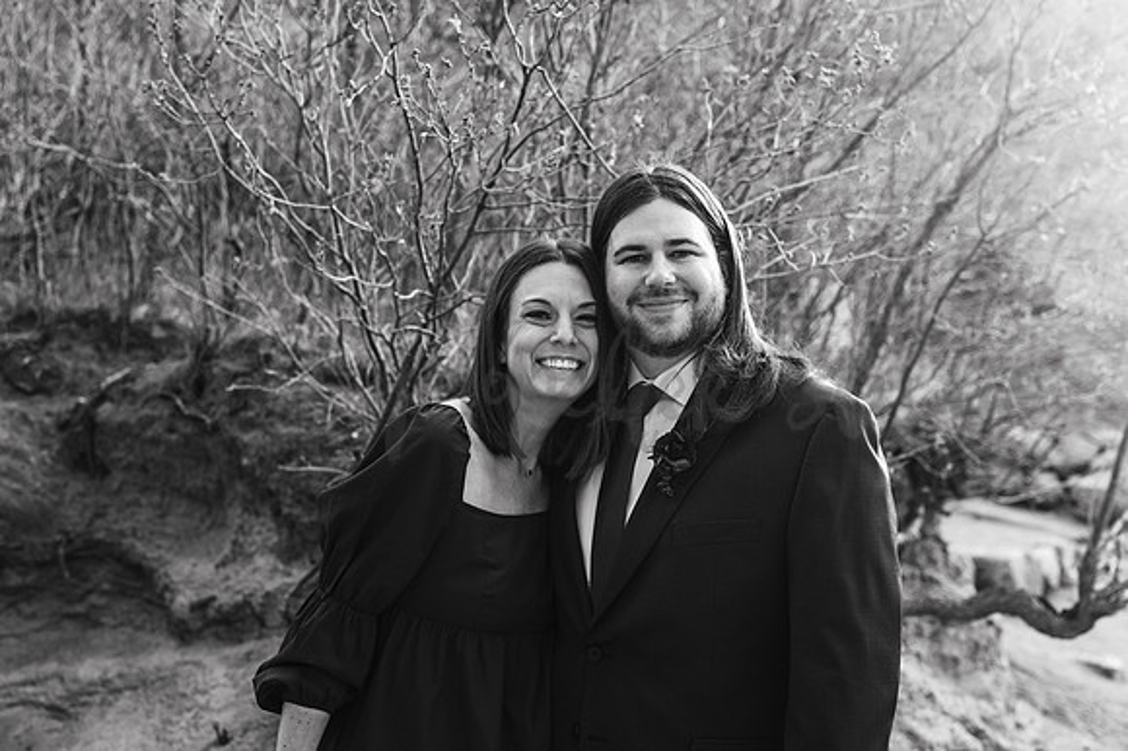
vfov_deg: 26.0
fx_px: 1627
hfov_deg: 38.2
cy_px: 376
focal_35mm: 52
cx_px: 564
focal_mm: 50
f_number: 4
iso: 250
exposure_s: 1/200
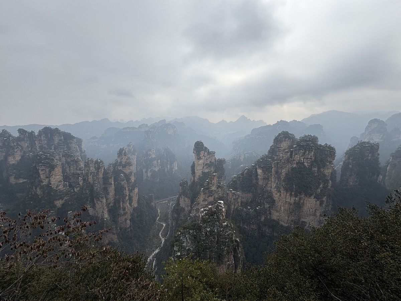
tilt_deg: -8.7
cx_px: 200
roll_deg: +0.6
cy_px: 150
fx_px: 162
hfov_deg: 102.1
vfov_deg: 85.7
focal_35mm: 14
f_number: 2.2
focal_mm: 2.22
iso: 50
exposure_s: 1/1976
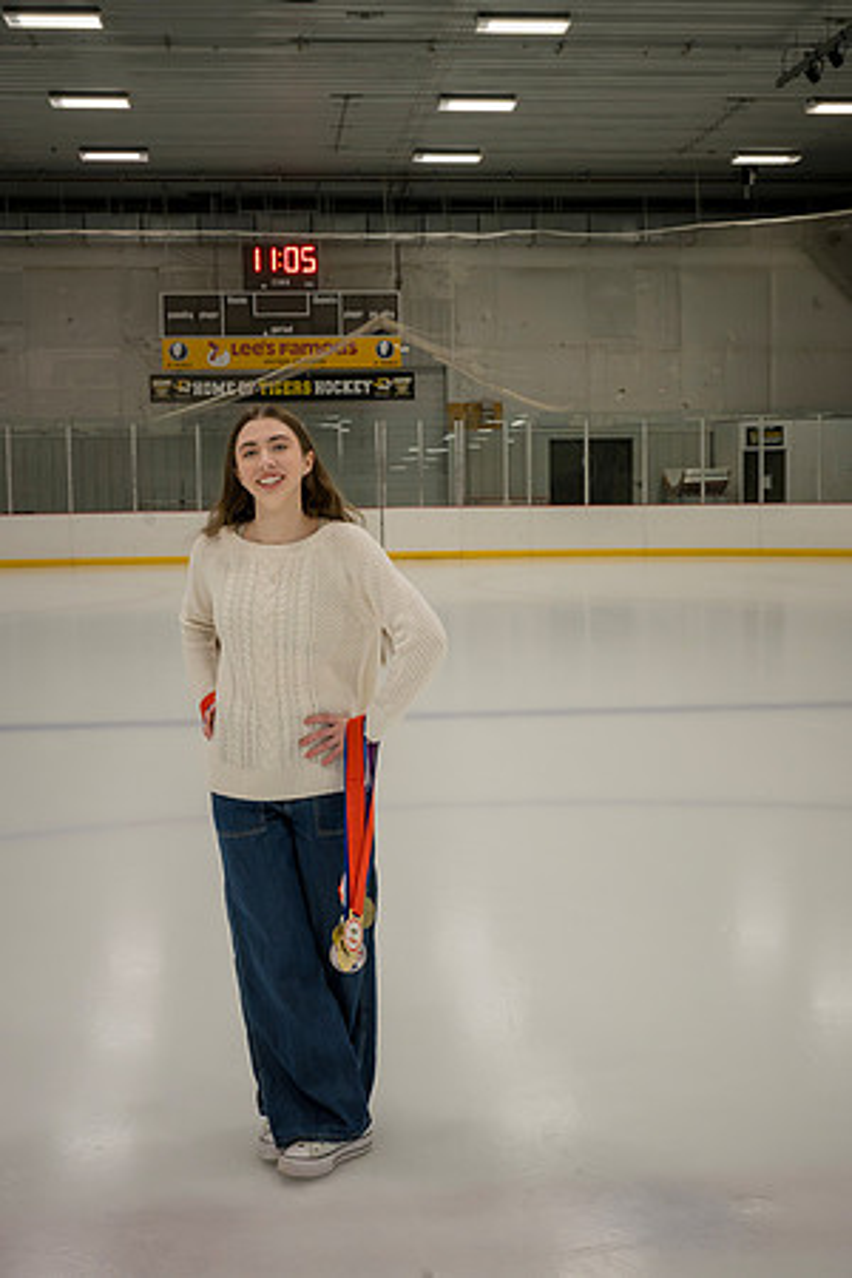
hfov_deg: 30.5
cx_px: 426
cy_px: 639
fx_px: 1562
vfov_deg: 44.5
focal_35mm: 44
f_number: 8
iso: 3200
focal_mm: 44
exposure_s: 1/400
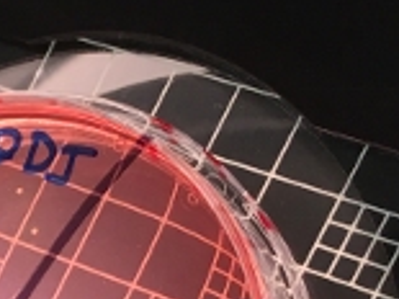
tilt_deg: -43.0
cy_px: 505
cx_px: -270
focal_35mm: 150
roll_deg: +12.1
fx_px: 1728
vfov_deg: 9.5
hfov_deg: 12.3
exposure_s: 1/40
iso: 25
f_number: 2.2
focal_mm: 4.15
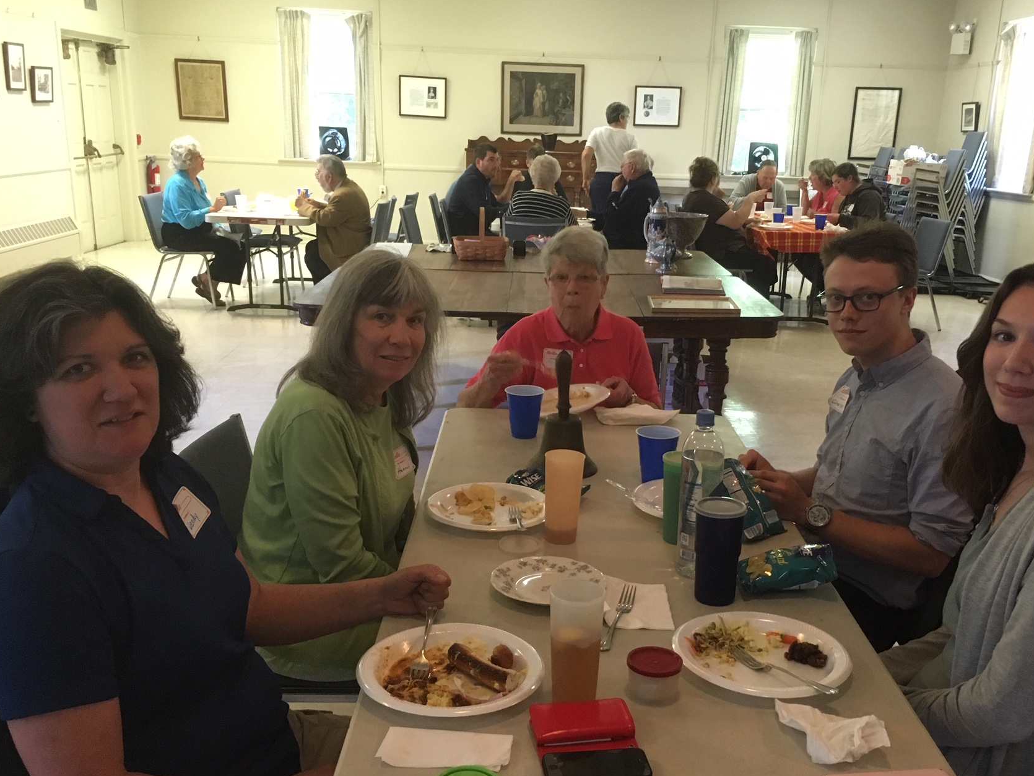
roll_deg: -1.9
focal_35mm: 35
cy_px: 455
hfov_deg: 52.6
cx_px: 557
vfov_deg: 40.6
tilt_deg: -16.8
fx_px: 1046
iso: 200
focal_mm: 4.15
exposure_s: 1/20
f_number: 2.2
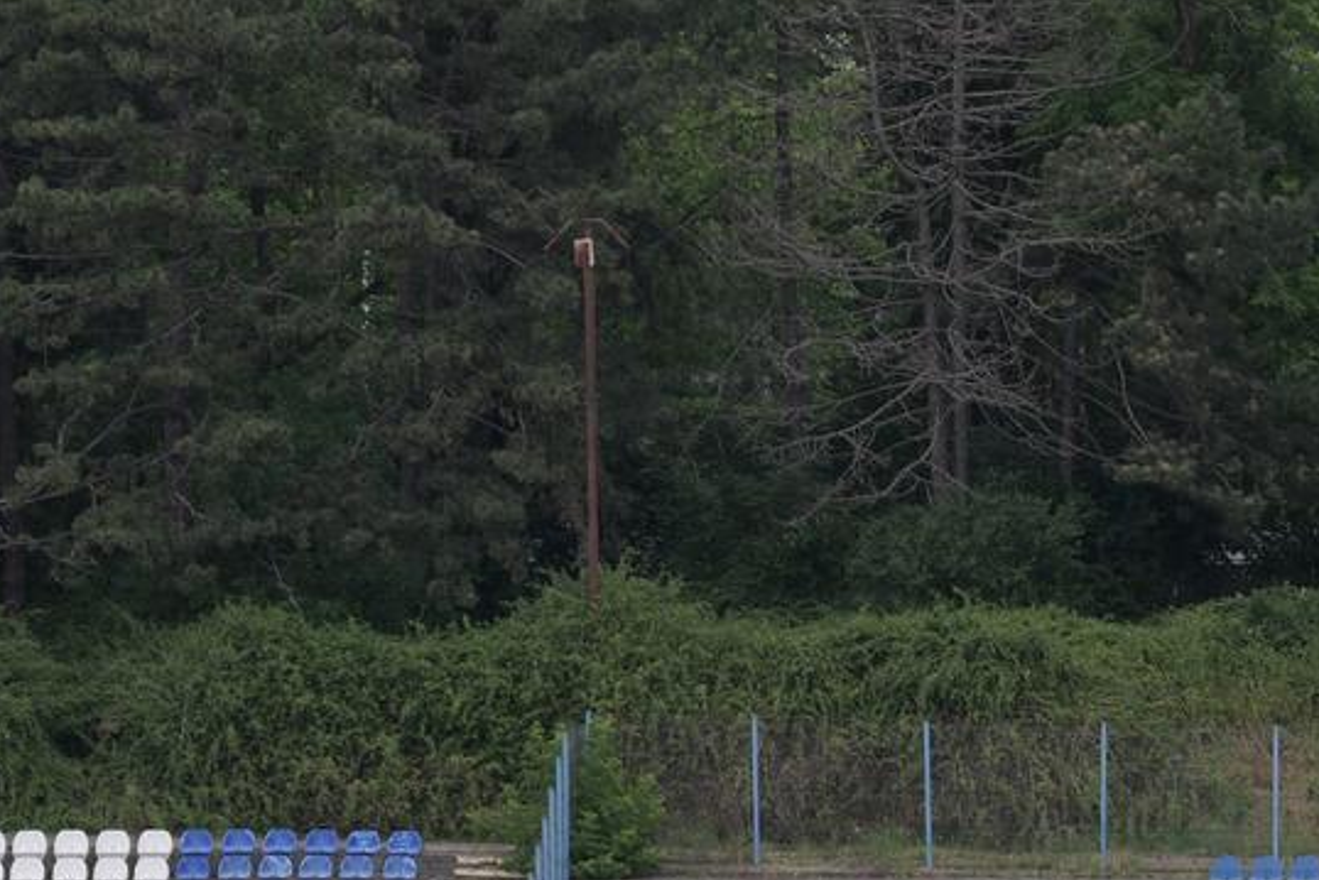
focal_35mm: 234
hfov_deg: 8.8
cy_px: 973
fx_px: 8575
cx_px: 914
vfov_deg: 5.9
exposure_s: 1/1000
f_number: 4
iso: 100
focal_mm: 105
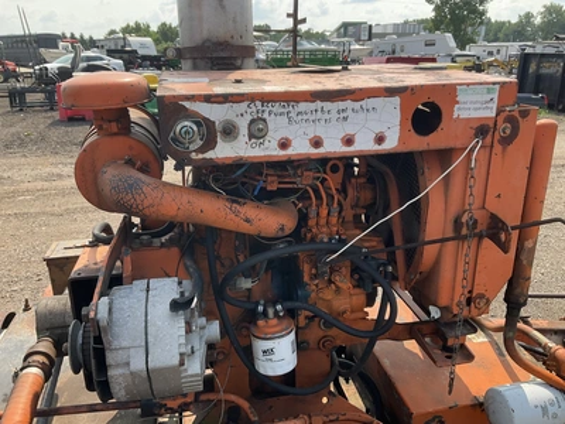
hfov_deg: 61.7
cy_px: 212
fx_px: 473
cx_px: 282
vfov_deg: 48.2
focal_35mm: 29
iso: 25
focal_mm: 3
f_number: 1.8
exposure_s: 1/657
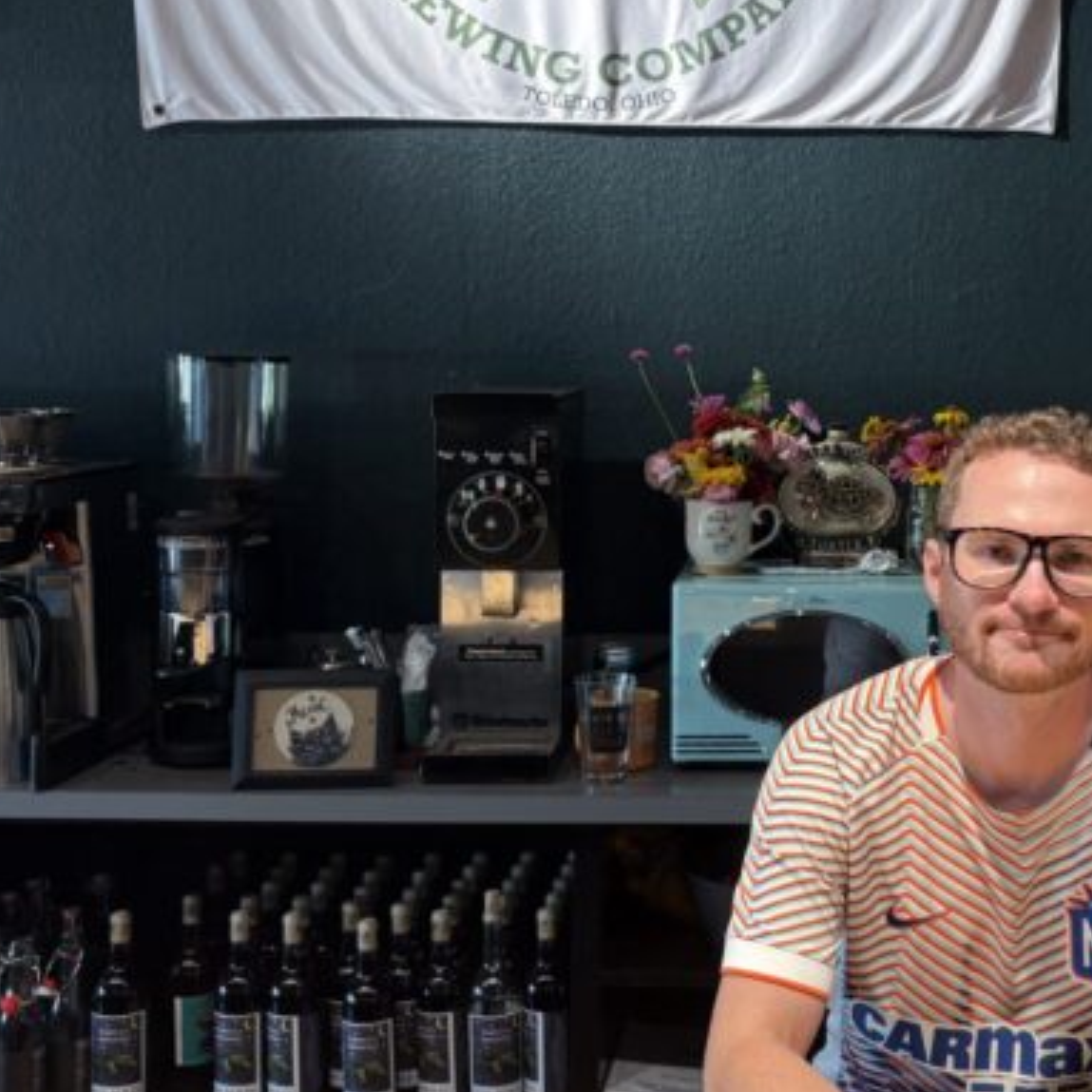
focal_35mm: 54
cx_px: 872
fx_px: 1927
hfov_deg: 30.9
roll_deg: +0.1
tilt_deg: -3.8
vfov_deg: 31.6
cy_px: 443
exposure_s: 1/60
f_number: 1.6
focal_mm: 5.96
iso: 100
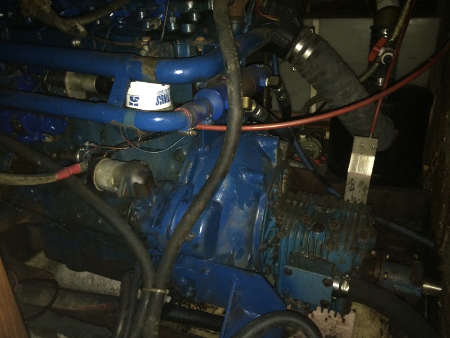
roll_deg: +2.5
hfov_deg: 61.7
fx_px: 377
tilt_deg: -24.6
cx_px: 225
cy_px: 169
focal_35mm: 29
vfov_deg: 48.2
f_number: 2.2
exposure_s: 1/16
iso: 200
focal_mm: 4.15
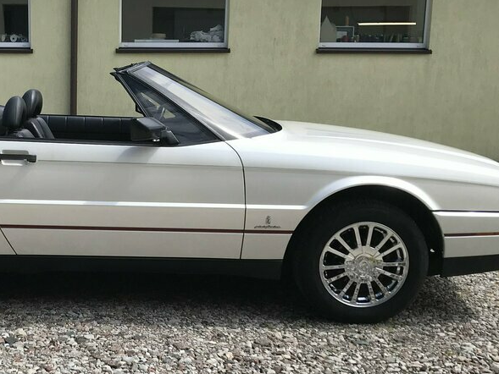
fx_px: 822
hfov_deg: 33.0
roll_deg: +0.0
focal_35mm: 57
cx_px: 112
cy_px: 229
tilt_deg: -9.3
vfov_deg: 25.6
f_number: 1.8
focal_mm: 3.99
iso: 20
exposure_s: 1/2457
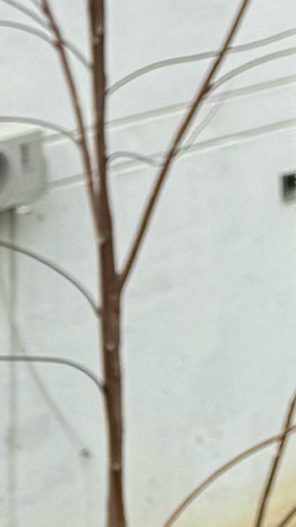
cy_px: -586
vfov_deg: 11.8
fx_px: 2219
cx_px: 927
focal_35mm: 159
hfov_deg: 6.8
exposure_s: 1/354
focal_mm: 6.76
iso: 80
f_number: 1.78
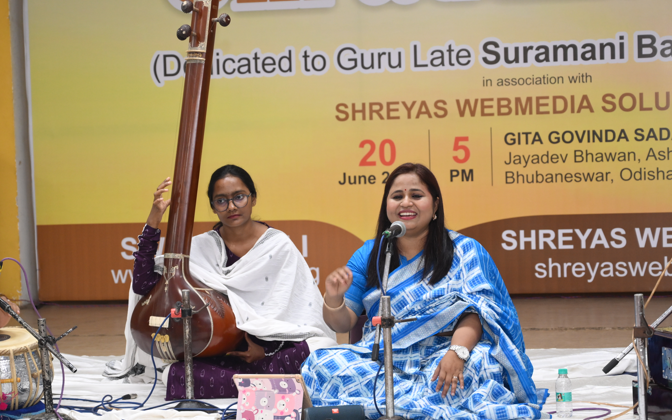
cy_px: 223
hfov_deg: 21.9
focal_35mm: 95
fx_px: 1740
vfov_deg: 13.8
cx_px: 336
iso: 1600
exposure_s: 1/125
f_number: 4
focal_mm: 62
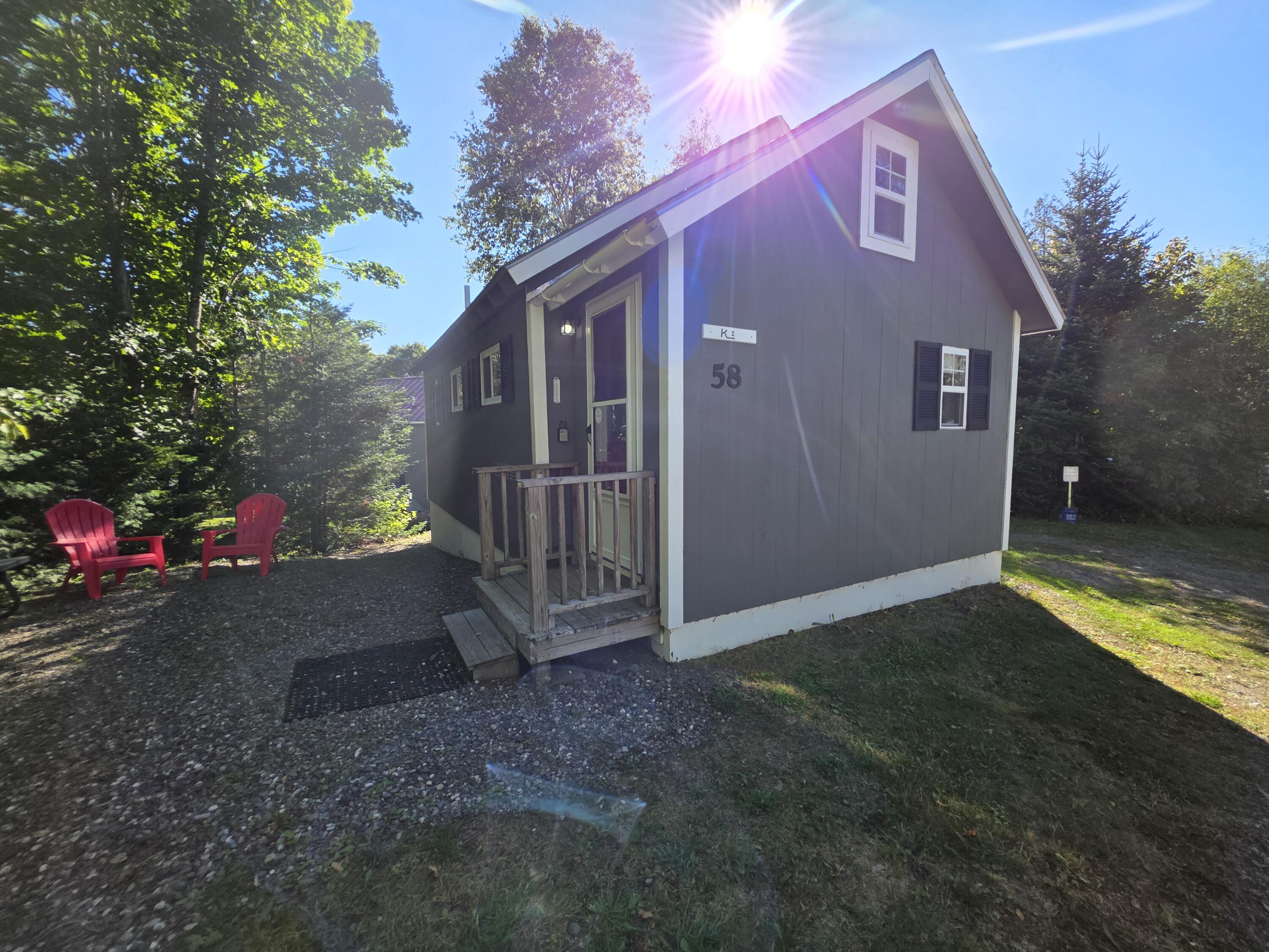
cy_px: 476
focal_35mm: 13
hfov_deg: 106.2
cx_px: 634
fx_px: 477
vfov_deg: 89.9
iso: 40
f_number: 1.9
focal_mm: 2.2
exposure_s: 1/957
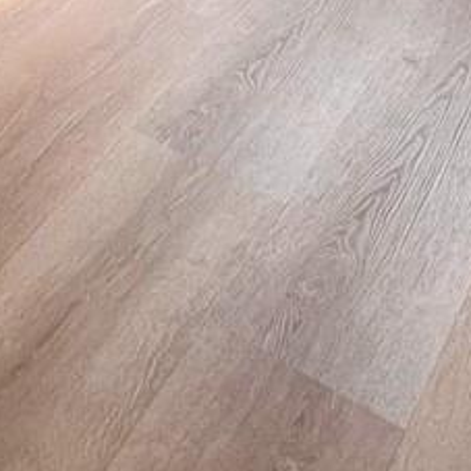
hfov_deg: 20.6
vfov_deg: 14.7
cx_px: -12
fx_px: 1247
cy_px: -620
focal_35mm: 81
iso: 250
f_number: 1.8
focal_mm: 1.57
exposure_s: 1/120
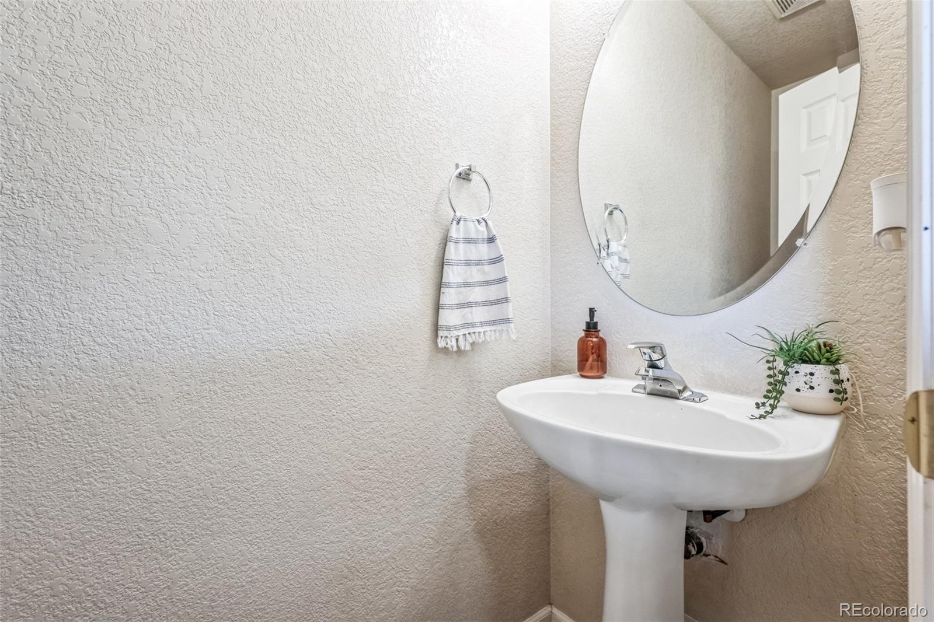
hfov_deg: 98.6
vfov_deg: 75.5
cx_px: 467
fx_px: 402
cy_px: 311
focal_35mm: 16
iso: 400
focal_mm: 15.5
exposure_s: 1/13
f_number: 7.1
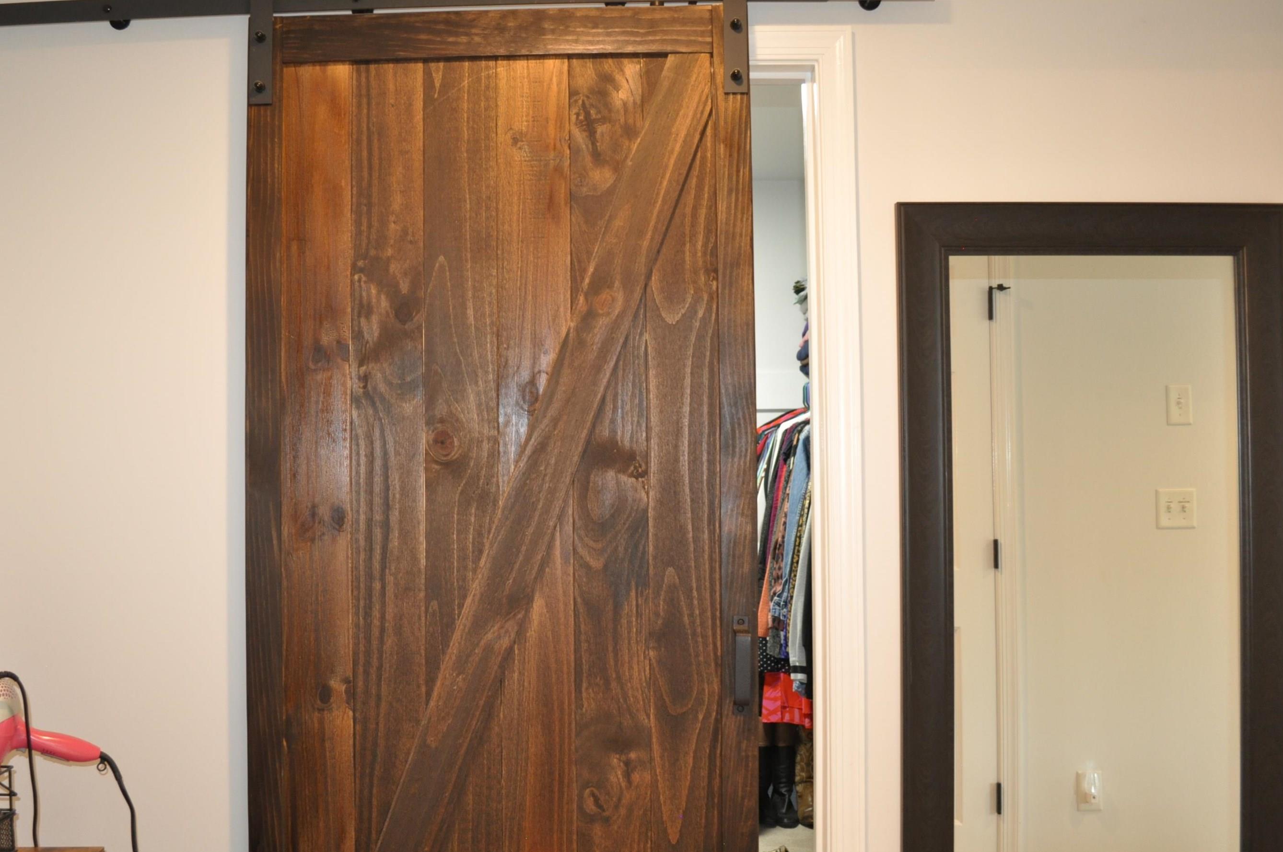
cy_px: 435
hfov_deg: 60.2
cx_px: 568
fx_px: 1103
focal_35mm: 31
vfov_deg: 42.2
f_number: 3.5
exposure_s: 1/25
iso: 800
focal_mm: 18
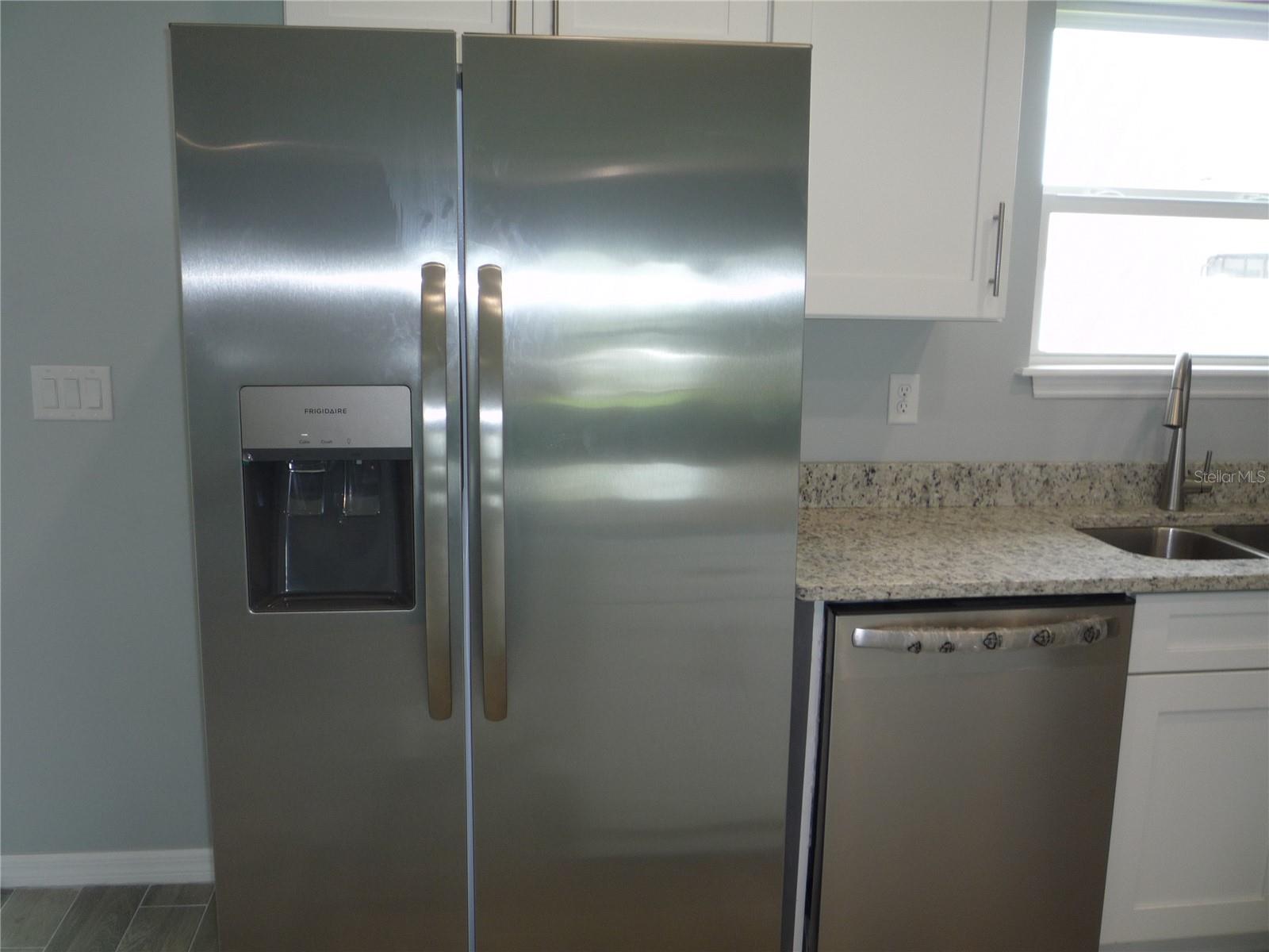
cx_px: 634
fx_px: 1100
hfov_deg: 60.0
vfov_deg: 46.8
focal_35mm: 30
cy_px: 476
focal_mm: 5.2
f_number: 3.3
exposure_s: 1/30
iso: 100
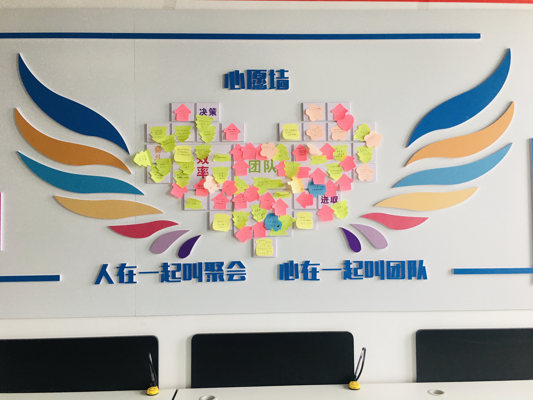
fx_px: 447
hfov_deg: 61.7
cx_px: 266
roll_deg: +0.5
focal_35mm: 29
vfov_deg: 48.2
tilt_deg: +2.4
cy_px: 200
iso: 50
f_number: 2.2
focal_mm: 4.15
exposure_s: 1/33
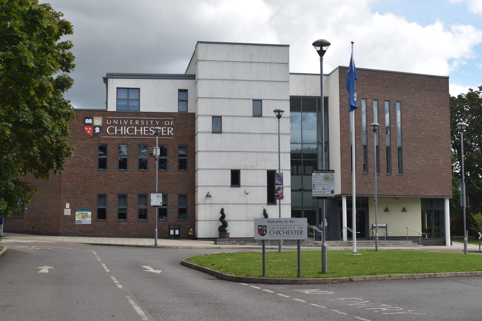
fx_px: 703
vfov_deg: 25.8
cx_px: 241
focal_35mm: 52
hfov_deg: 37.8
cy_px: 160
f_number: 8
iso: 125
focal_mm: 35
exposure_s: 1/250
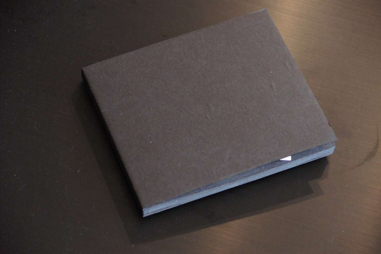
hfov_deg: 18.2
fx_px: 1190
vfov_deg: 12.2
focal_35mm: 112
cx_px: 190
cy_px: 127
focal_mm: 75
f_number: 4.5
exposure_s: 1/25
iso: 1600
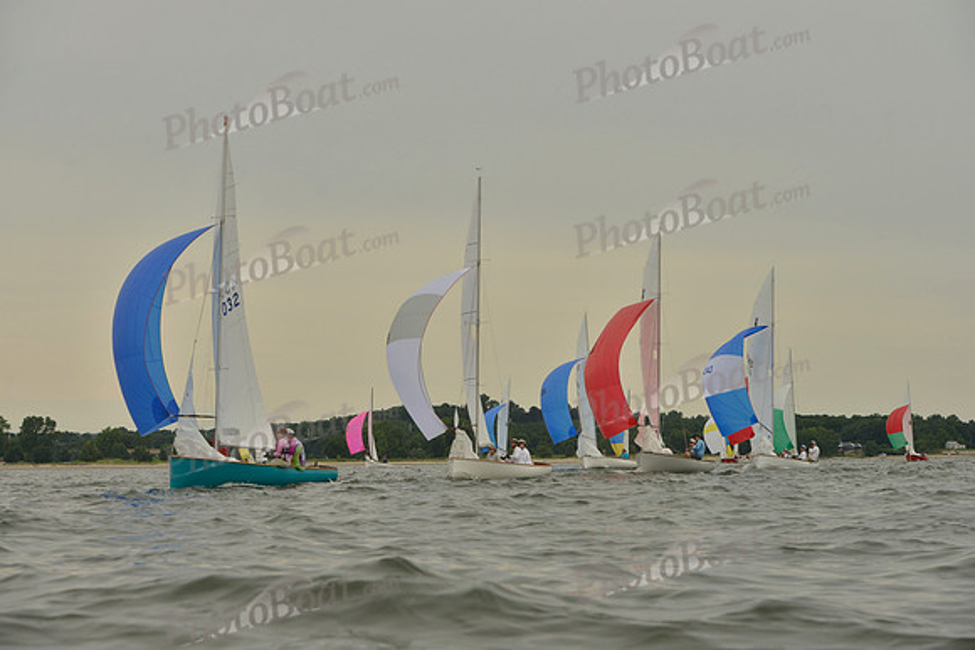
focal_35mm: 70
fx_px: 1896
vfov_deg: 19.5
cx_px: 488
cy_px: 325
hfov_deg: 28.8
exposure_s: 1/1600
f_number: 7.1
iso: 400
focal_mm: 70
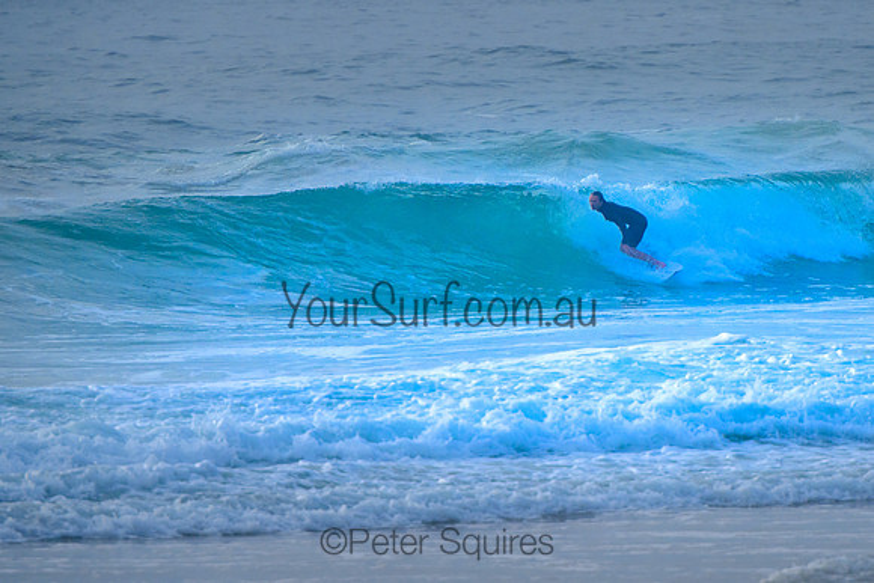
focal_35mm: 550
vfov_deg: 2.5
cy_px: 284
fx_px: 13350
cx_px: 599
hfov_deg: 3.7
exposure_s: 1/2000
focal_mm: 400
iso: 1400
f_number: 5.6
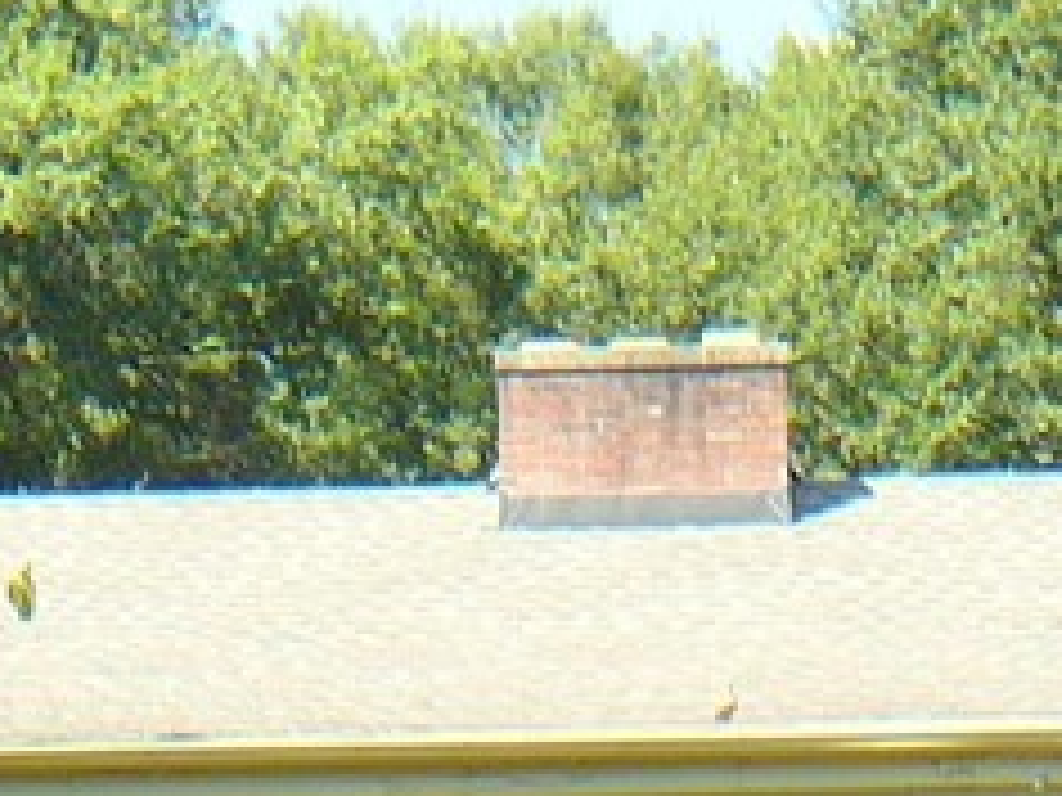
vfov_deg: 9.4
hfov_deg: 13.0
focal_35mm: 152
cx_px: 284
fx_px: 4663
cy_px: 1255
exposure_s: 1/320
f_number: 2.8
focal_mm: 5.2
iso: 80
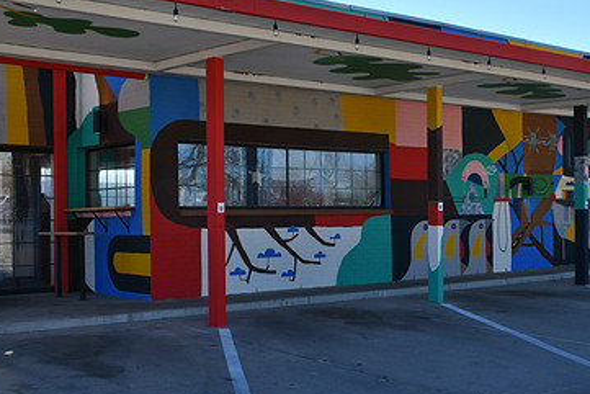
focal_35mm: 53
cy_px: 197
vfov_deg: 25.5
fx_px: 869
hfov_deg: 36.7
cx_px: 436
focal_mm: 22
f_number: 8
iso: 100
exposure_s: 1/250
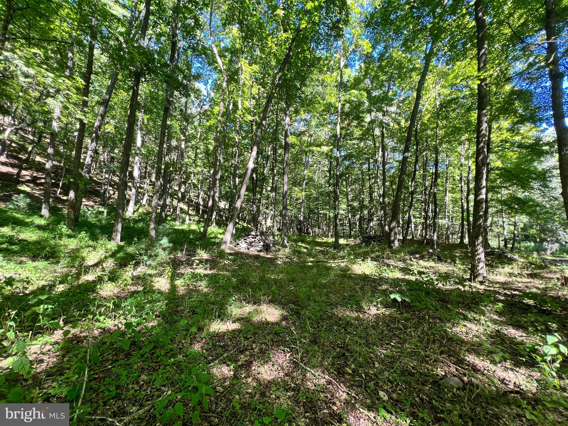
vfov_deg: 89.9
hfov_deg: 106.2
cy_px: 213
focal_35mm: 13
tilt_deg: +6.2
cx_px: 284
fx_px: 213
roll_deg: -1.1
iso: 80
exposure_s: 1/99
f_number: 1.8
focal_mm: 1.57
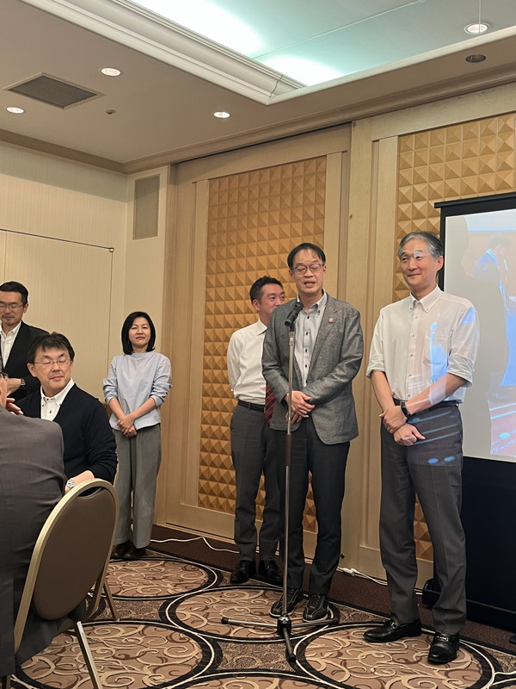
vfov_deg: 50.1
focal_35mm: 37
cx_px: 258
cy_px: 344
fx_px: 735
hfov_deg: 38.7
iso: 125
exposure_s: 1/50
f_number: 1.6
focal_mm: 5.1
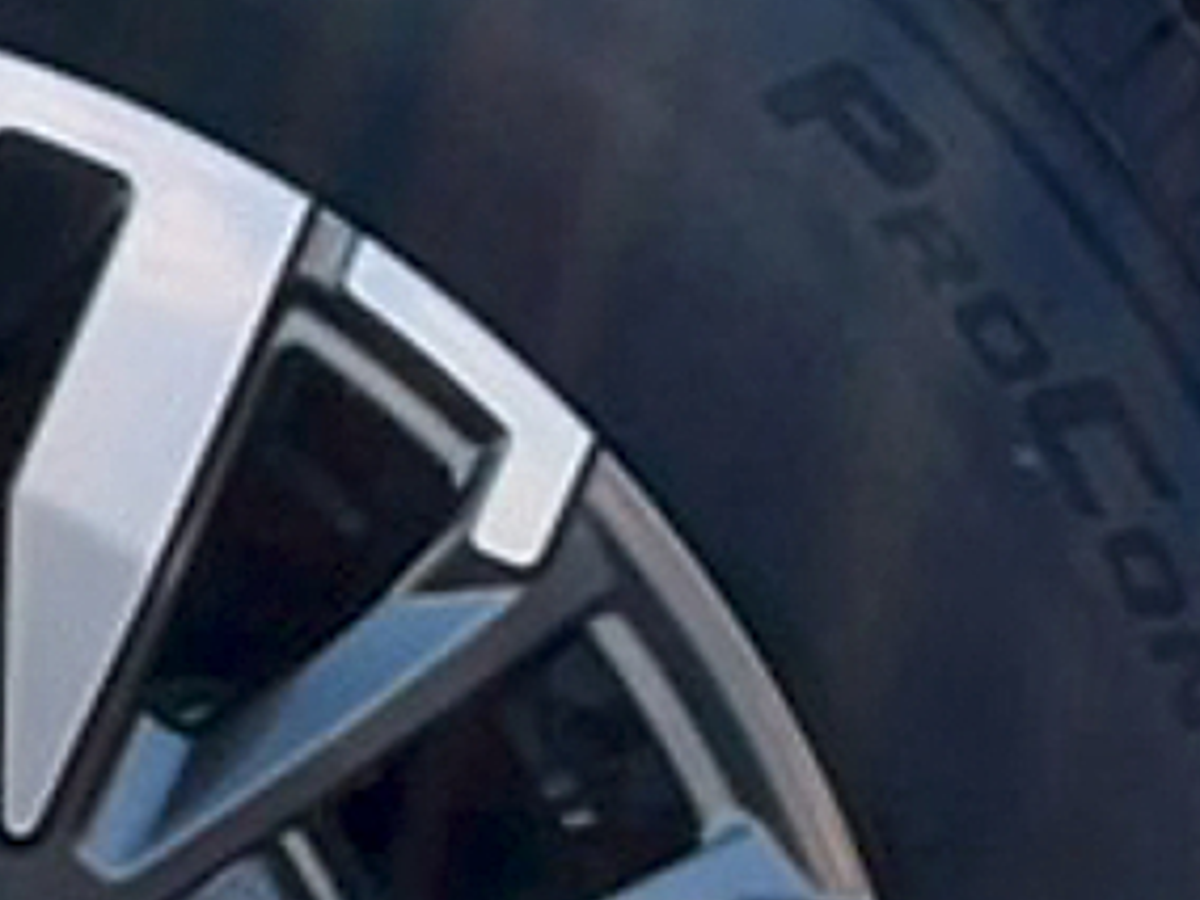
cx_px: -511
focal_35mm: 169
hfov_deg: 11.3
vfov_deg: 8.6
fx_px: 5859
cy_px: 1238
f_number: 1.8
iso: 25
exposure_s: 1/375
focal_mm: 3
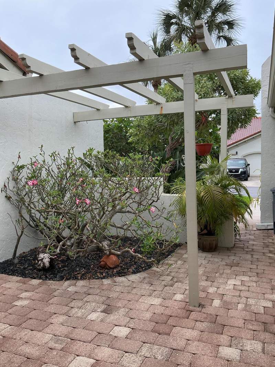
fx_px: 307
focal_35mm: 29
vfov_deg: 61.6
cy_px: 184
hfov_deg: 48.2
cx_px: 138
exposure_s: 1/163
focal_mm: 3
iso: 32
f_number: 1.8
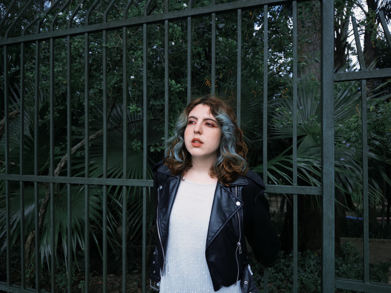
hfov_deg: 71.6
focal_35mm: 24
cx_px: 196
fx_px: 271
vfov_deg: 56.8
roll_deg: +0.7
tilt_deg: -1.7
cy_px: 146
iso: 80
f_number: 1.78
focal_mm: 6.86
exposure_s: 1/1988
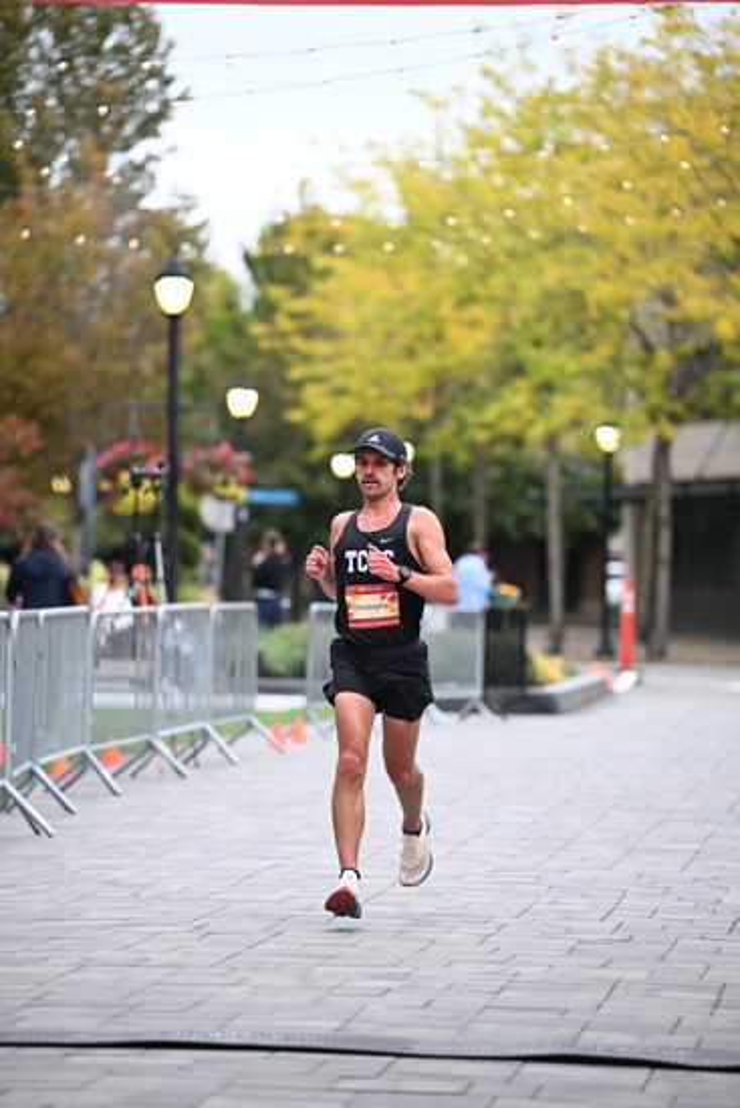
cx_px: 370
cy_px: 554
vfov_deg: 14.1
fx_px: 4468
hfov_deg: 9.5
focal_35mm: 145
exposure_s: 1/800
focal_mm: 145
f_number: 2.8
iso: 1600
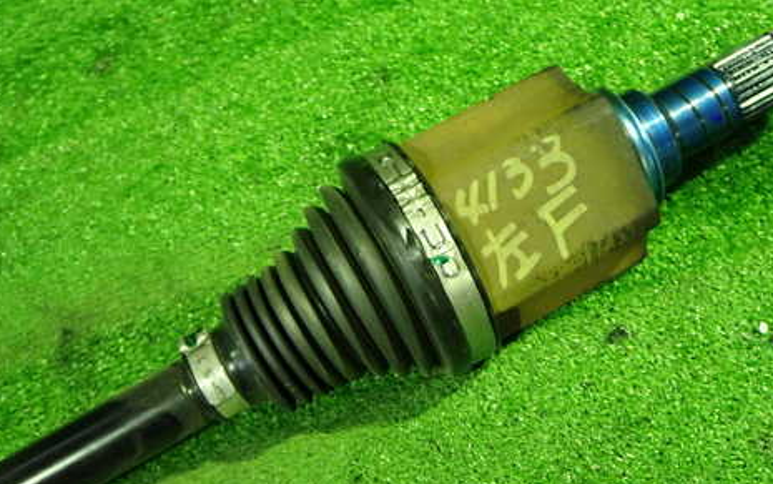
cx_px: 407
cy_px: 294
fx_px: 864
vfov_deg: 31.2
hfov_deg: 48.2
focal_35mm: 41
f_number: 2.3
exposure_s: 1/30
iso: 640
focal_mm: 5.4
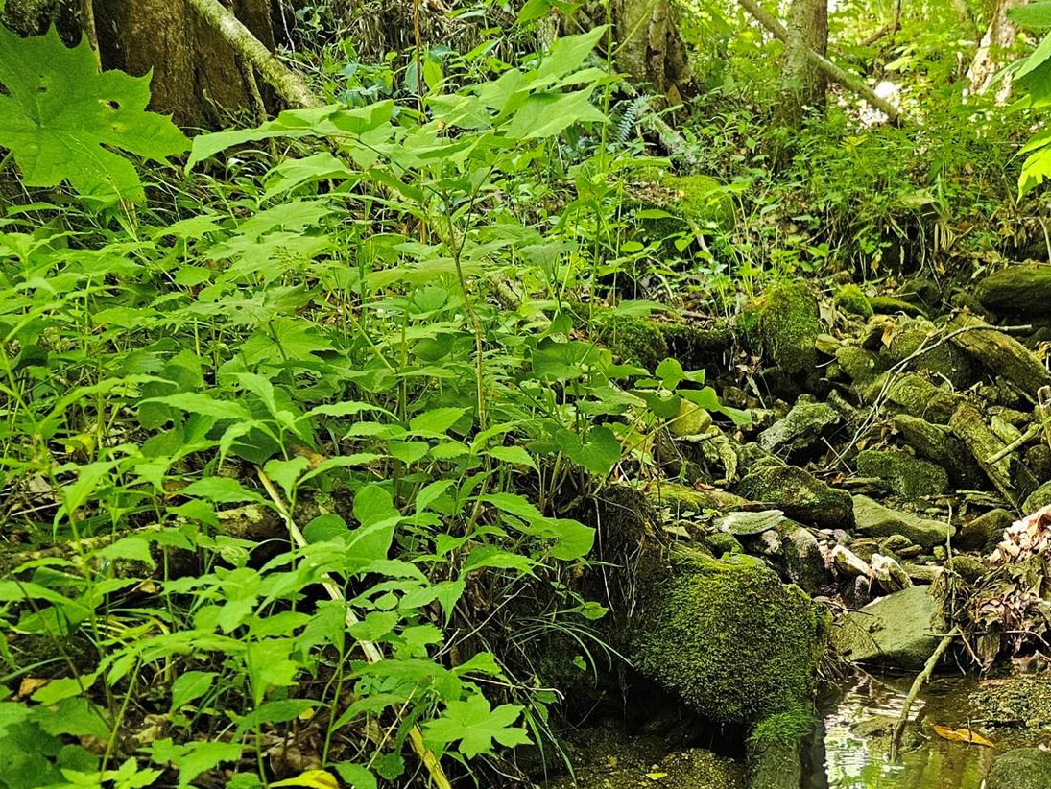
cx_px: 850
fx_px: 1306
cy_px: 658
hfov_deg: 41.8
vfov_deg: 32.5
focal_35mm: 43
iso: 640
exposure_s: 1/120
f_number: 1.8
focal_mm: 5.4
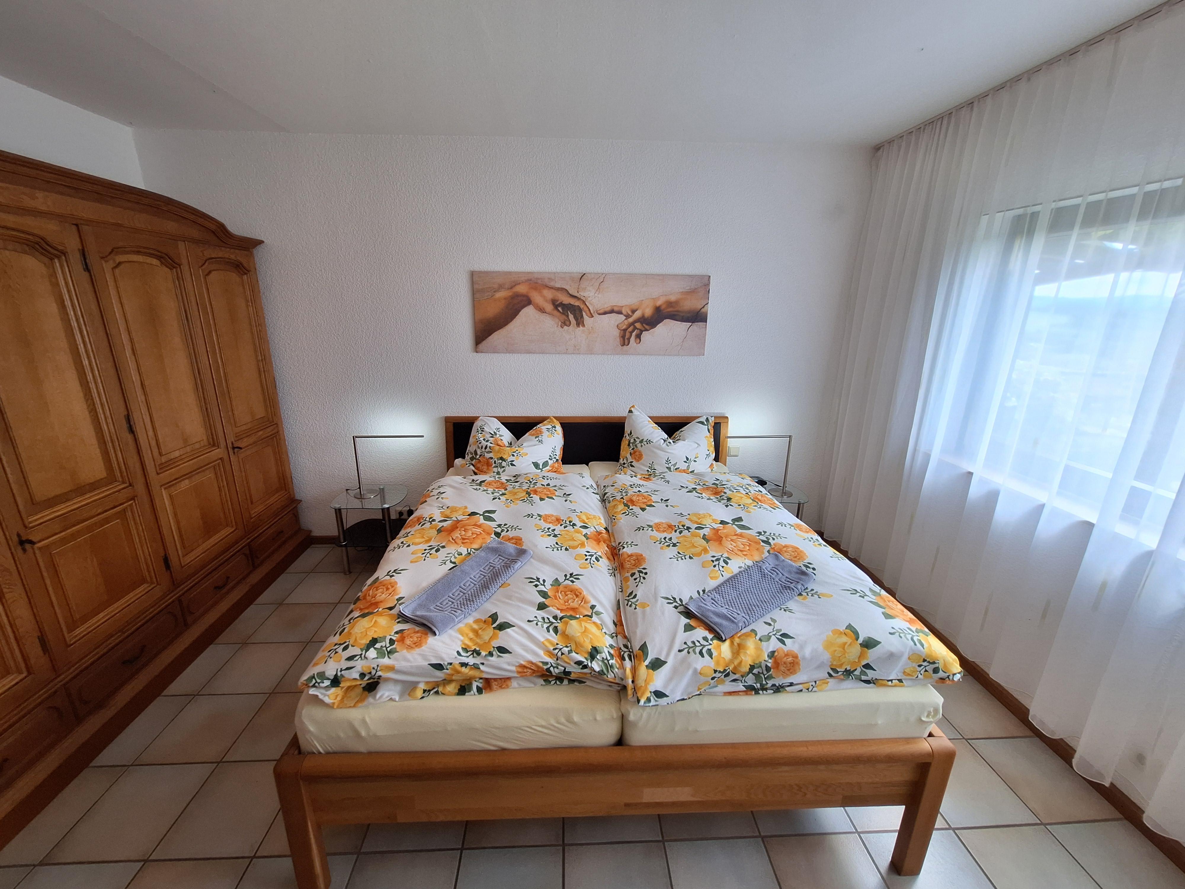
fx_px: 445
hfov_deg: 106.2
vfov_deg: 89.9
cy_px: 444
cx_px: 592
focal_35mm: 13
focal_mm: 1.74
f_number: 2.2
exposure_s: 1/100
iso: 50
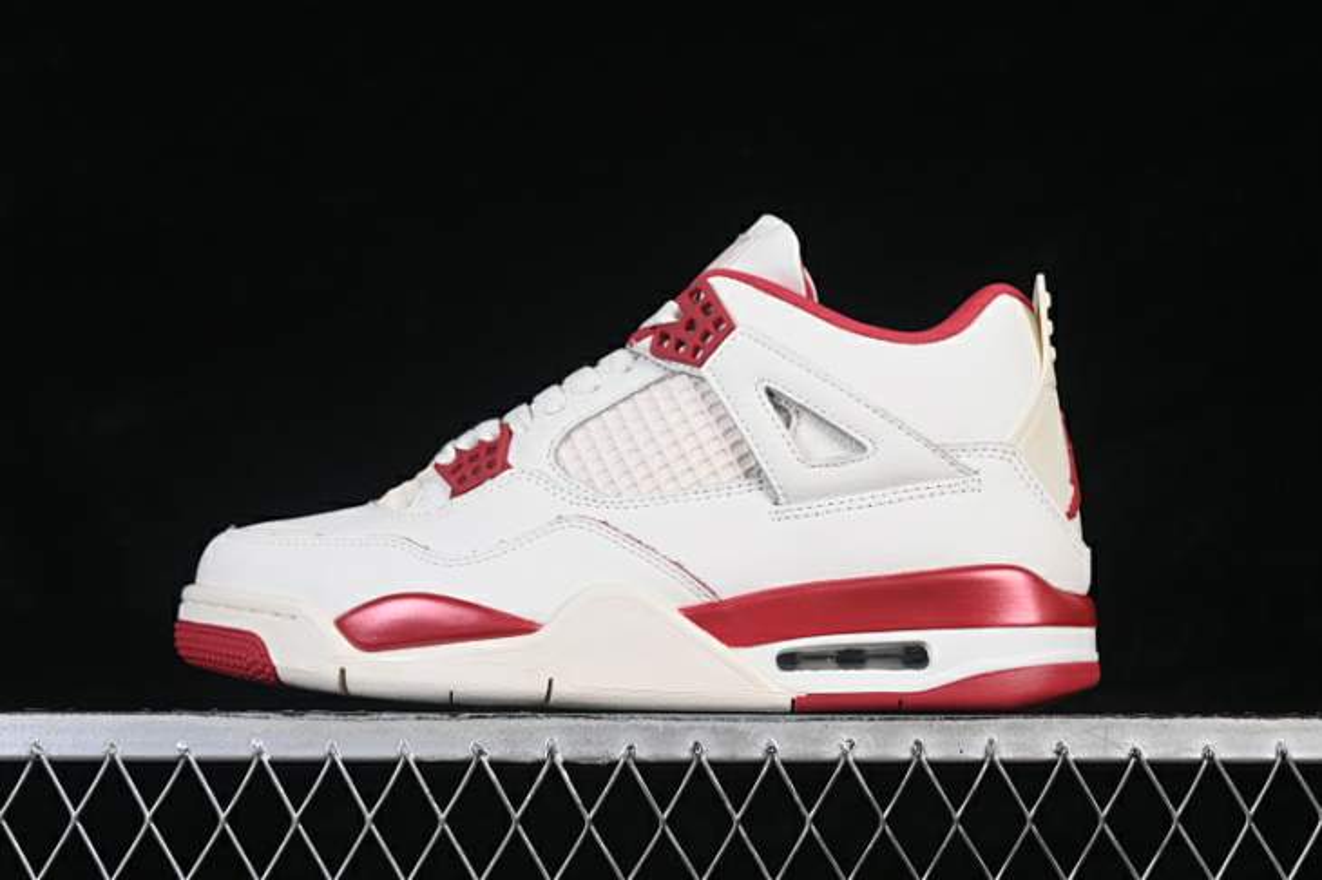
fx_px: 2753
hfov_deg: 27.0
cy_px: 440
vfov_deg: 18.2
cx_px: 661
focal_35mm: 75
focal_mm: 50
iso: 160
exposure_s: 1/80
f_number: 8
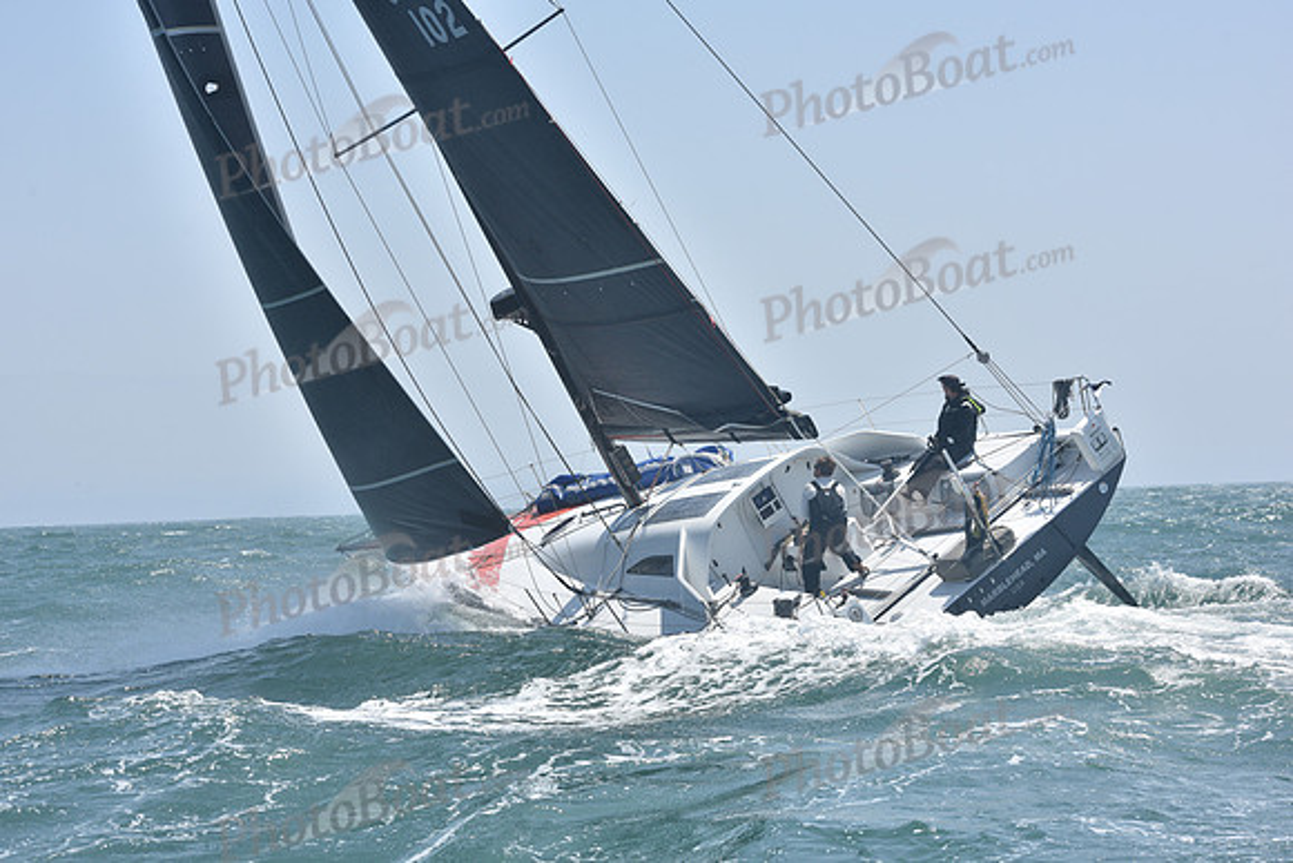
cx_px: 646
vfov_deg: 14.4
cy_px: 432
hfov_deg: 21.5
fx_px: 3413
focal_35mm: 95
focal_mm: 95
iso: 320
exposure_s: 1/1000
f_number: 10
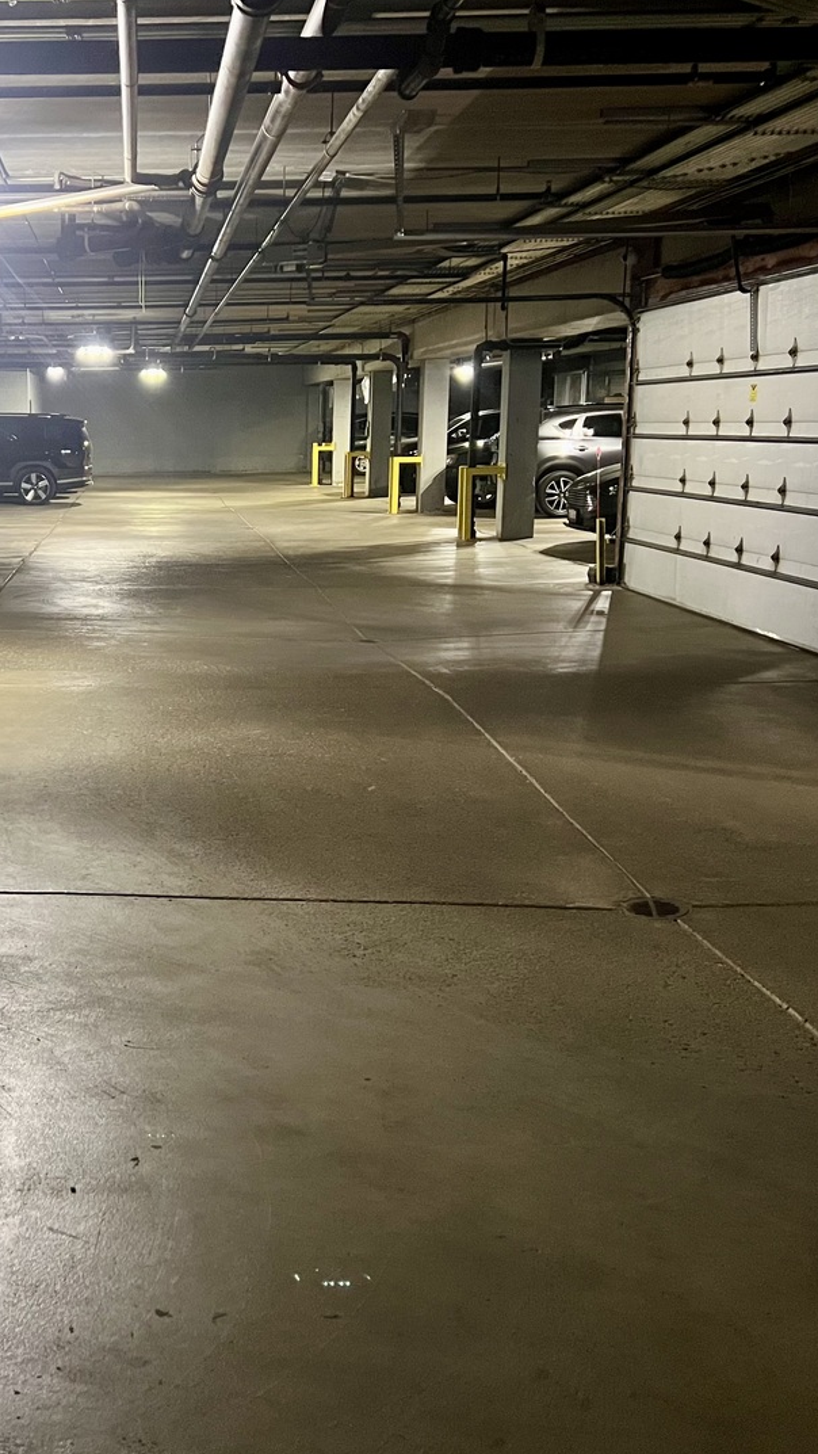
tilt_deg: -12.3
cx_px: 129
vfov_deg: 52.8
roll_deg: +1.2
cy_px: 730
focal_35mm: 38
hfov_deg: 30.2
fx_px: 1464
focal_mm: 5.7
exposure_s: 1/36
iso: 640
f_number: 1.5
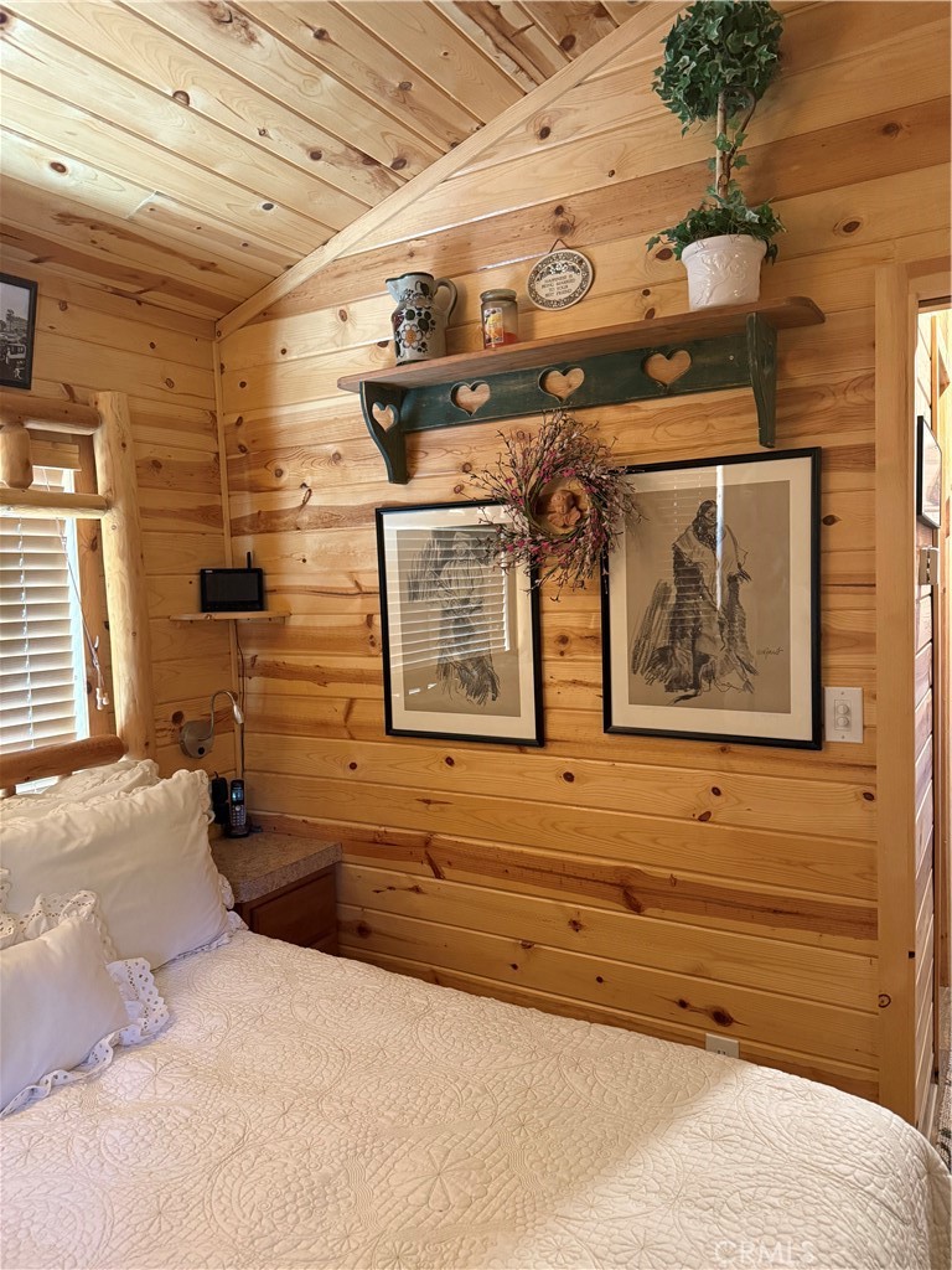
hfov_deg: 56.8
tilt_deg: -2.5
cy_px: 635
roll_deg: +2.6
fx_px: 880
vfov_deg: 71.6
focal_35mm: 24
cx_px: 476
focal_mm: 6.76
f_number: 1.78
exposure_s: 1/60
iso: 640
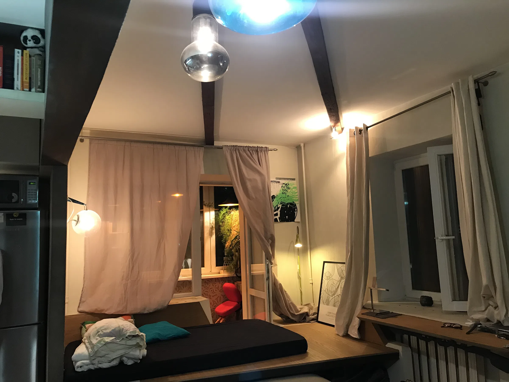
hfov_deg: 63.4
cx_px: 254
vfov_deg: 49.7
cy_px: 191
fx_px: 412
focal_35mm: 28
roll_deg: +2.3
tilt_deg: +7.7
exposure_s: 1/17
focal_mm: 3.99
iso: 64
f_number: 1.8
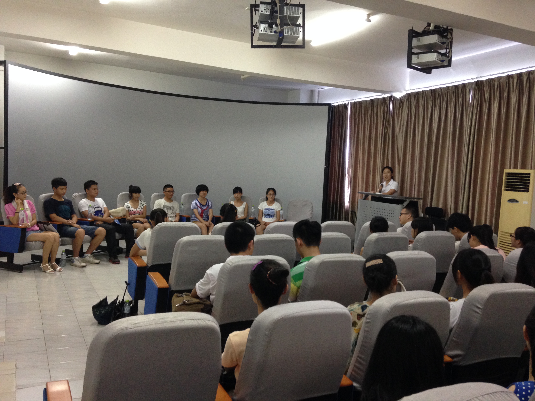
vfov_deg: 42.9
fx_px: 510
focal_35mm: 33
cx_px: 268
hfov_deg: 55.4
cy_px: 200
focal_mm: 4.12
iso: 250
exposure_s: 1/20
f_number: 2.4
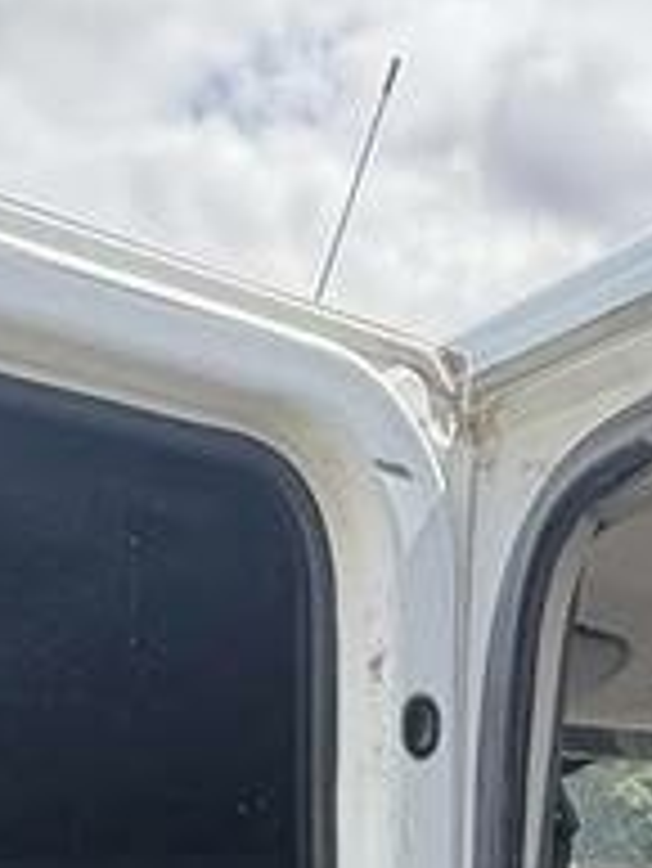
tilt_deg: -11.9
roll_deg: -0.7
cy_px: 1322
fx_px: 1631
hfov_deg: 21.7
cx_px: 670
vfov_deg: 23.5
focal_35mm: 65
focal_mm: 2.22
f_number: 2.2
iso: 64
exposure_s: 1/334
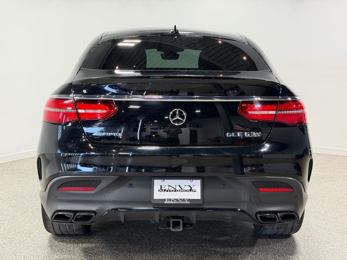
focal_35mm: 48
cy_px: 130
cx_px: 174
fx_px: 481
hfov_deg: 39.7
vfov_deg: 30.3
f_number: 1.78
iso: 80
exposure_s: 1/120
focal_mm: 6.76
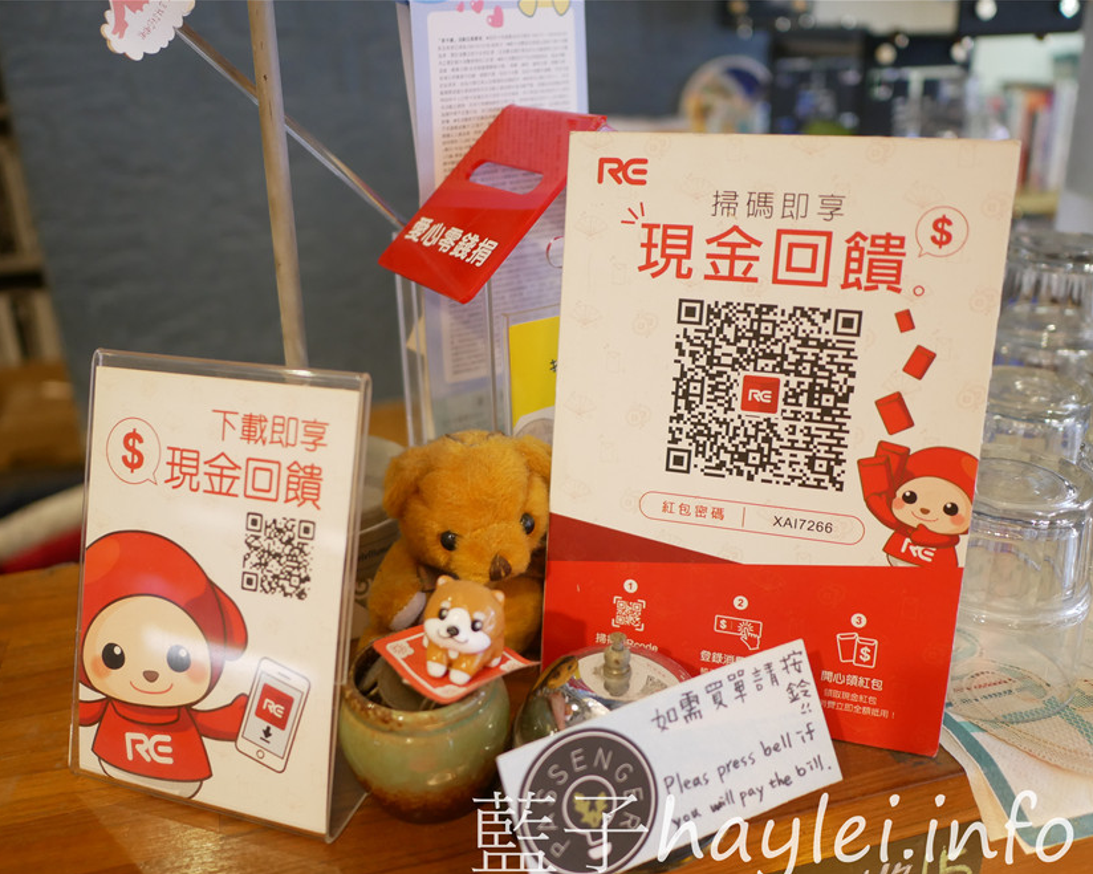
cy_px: 446
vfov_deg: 45.8
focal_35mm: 32
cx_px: 536
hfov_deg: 55.7
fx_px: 1035
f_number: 1.7
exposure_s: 1/60
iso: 800
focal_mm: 15
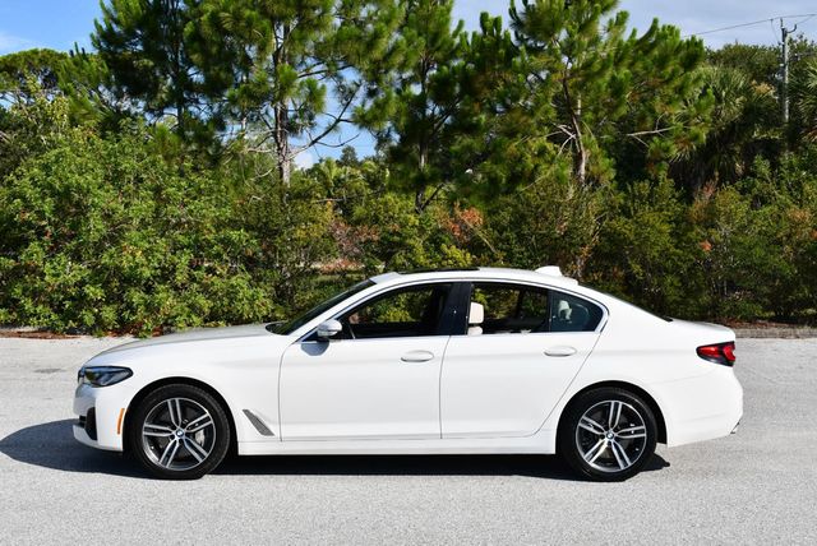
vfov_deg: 28.1
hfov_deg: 41.1
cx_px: 408
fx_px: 1090
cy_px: 273
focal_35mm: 48
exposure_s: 1/250
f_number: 8
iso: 100
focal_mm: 24
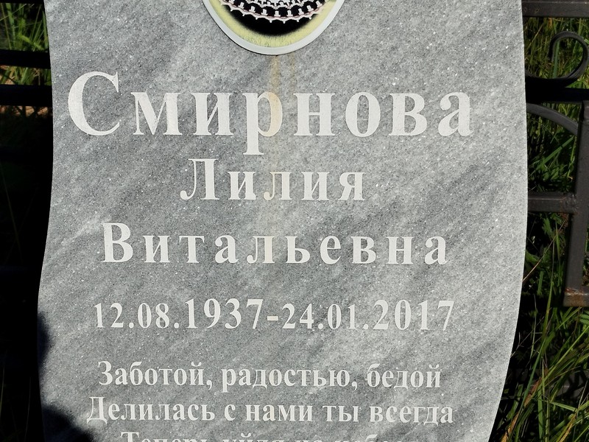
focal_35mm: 31
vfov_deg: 45.4
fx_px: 527
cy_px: 221
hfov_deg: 58.4
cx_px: 294
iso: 50
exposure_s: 1/1664
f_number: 1.7
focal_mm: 5.31
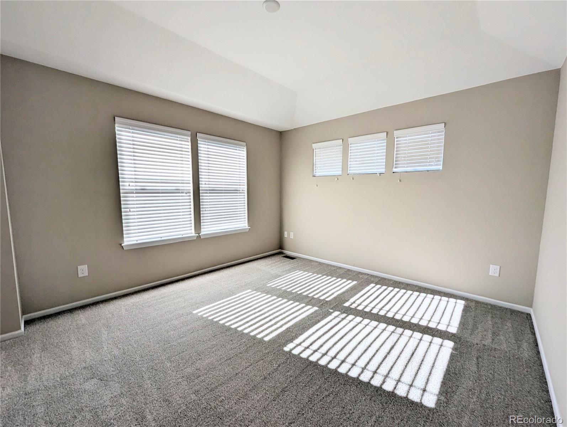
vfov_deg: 90.1
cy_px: 214
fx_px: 213
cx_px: 284
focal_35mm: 13
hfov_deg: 106.1
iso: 50
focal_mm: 1.95
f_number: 2.2
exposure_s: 1/277
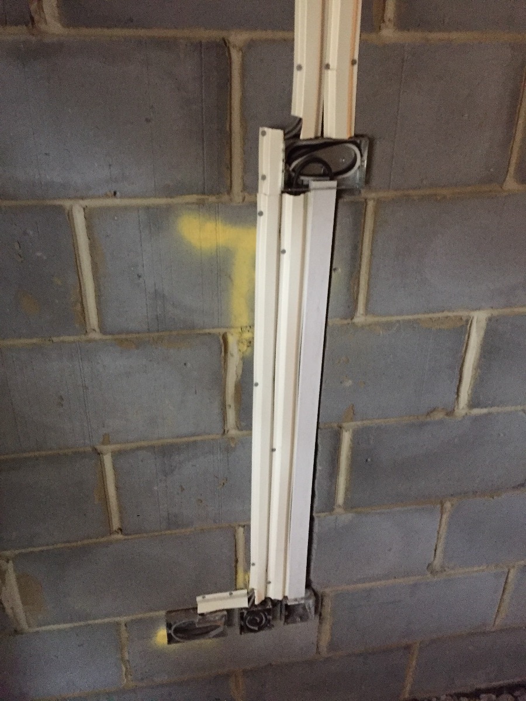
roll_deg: -0.8
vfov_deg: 61.7
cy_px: 350
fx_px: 588
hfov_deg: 48.2
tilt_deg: -26.8
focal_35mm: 29
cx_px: 263
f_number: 2.2
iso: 400
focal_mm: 4.15
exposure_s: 1/17
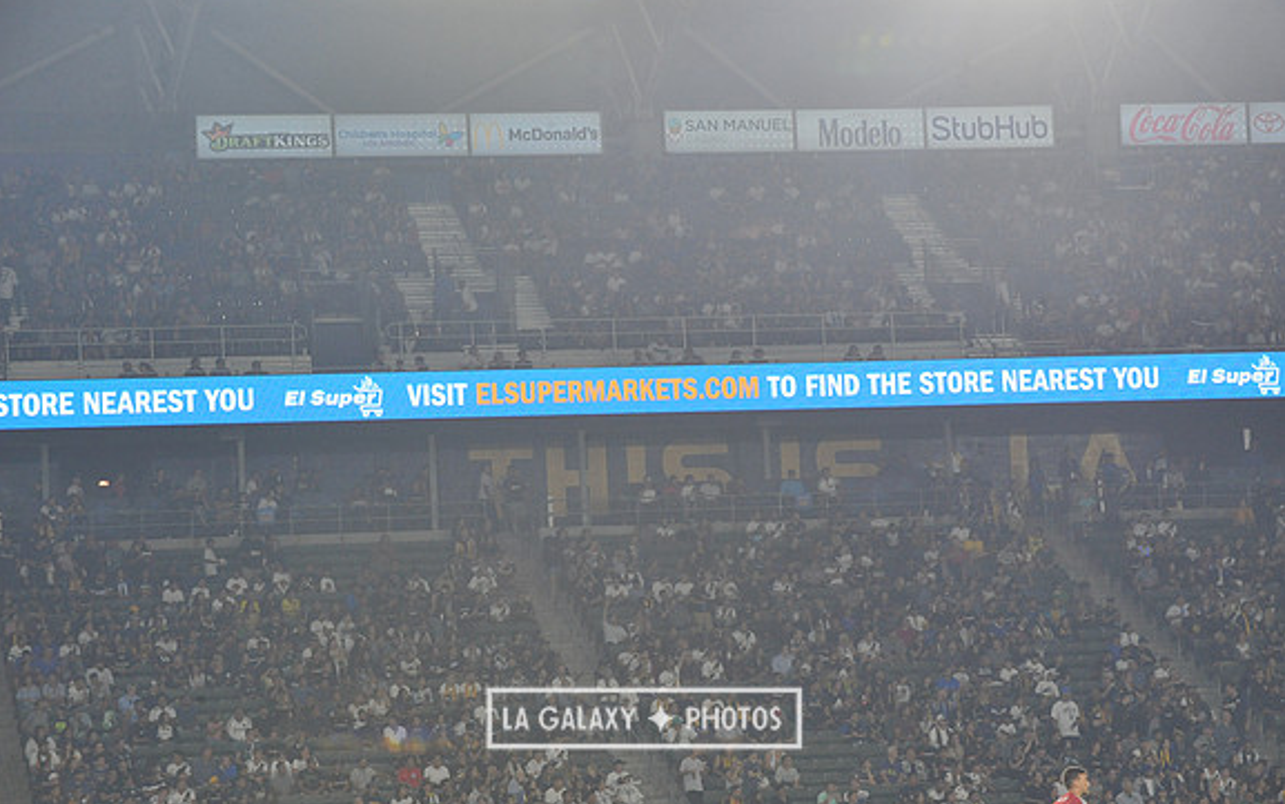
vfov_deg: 10.2
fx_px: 4484
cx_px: 644
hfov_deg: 16.3
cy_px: 383
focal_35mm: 128
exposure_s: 1/320
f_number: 9
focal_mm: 125
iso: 3200
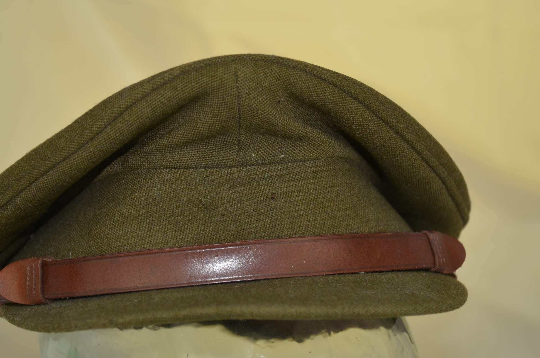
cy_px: 175
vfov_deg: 13.8
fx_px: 1482
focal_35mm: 99
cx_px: 234
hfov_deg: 20.6
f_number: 4.8
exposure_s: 1/250
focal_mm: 50
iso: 200
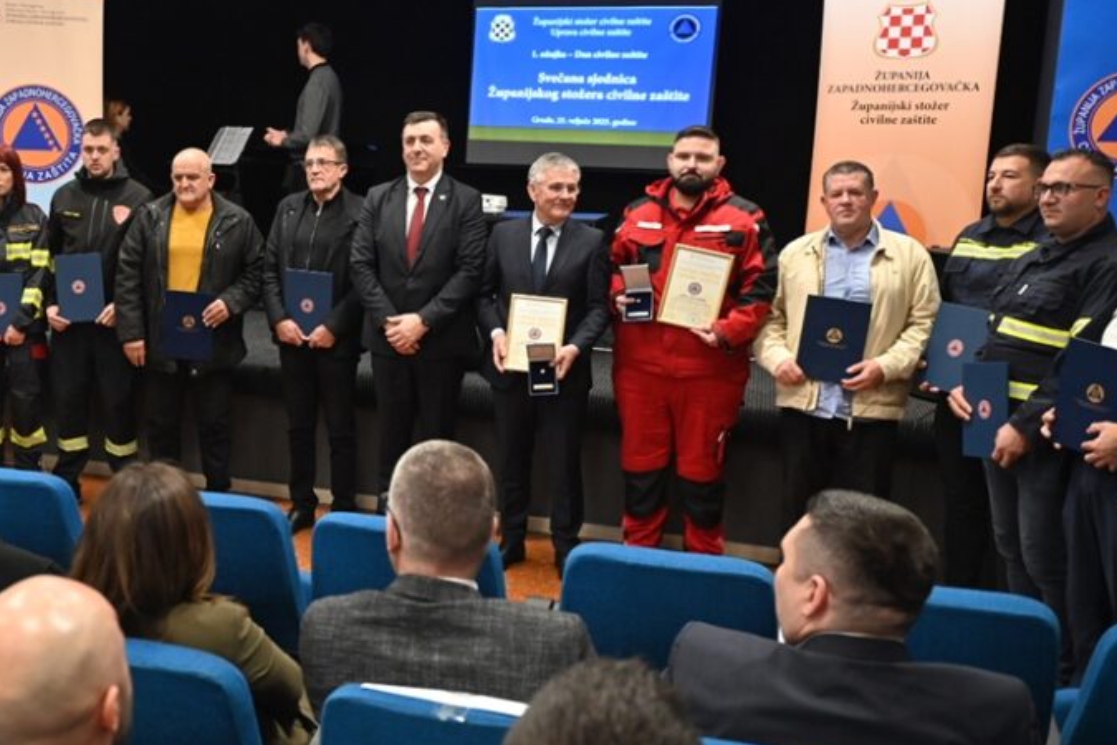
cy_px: 371
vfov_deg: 35.1
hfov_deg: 49.2
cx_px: 318
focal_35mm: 38
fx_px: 1179
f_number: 2.8
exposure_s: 1/250
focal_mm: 24
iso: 2000
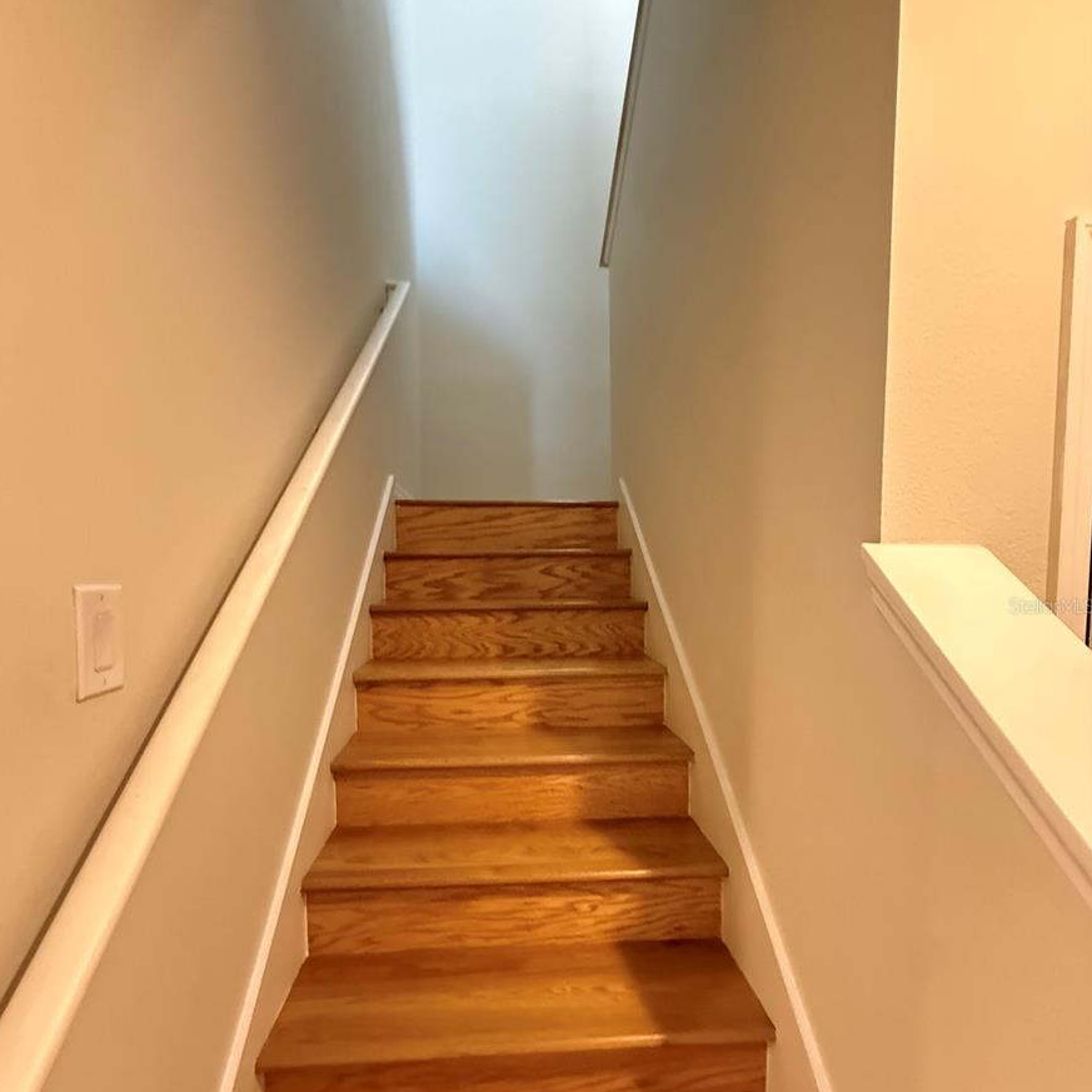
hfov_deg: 84.0
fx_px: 607
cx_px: 535
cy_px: 605
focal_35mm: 17
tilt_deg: +1.8
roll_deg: +0.4
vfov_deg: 83.7
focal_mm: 2.22
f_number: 2.2
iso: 1000
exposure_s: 1/60
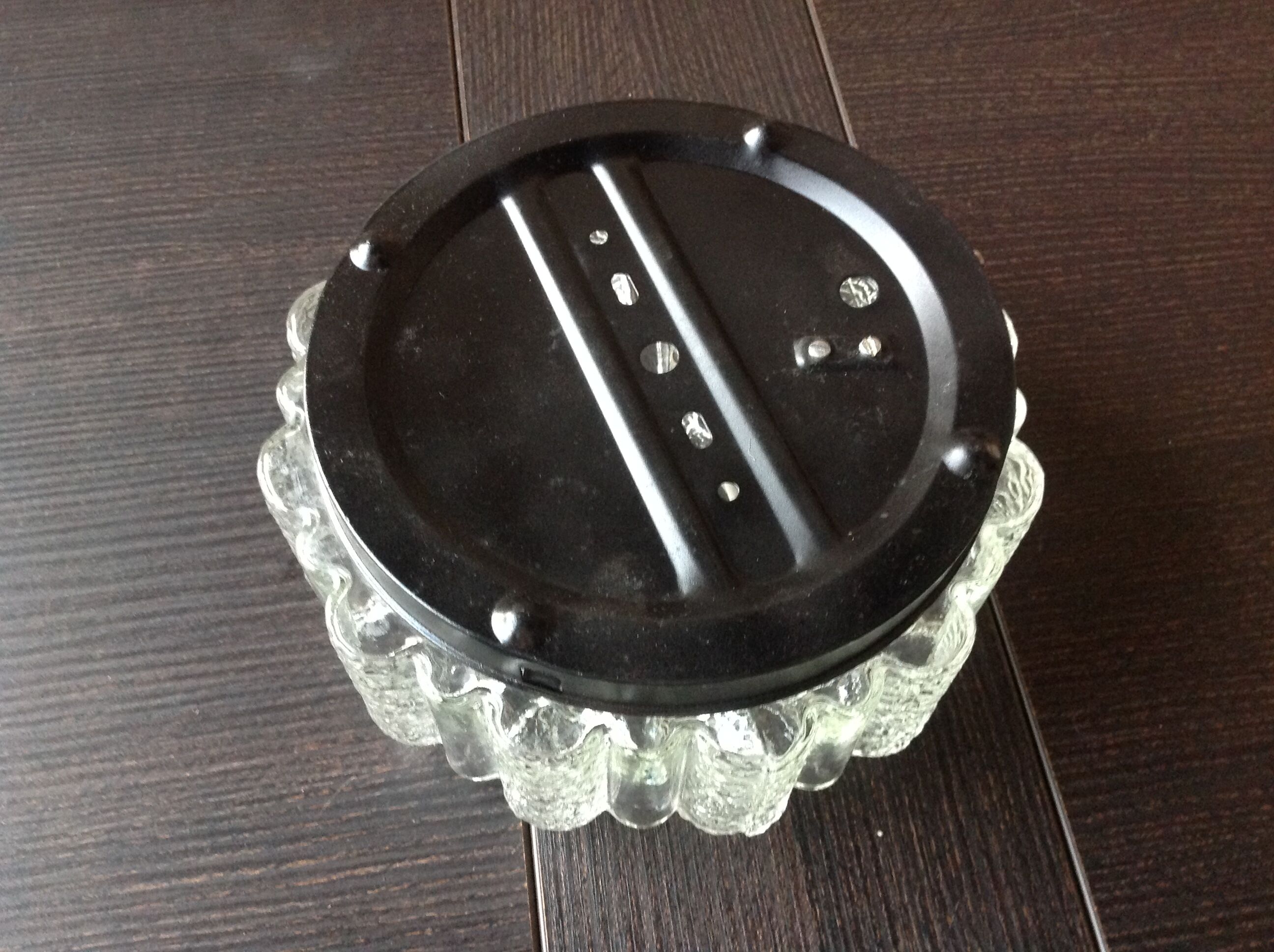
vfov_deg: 40.6
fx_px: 1286
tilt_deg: -60.8
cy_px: 476
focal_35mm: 35
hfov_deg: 52.7
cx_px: 637
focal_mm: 4.28
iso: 320
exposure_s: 1/15
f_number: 2.4
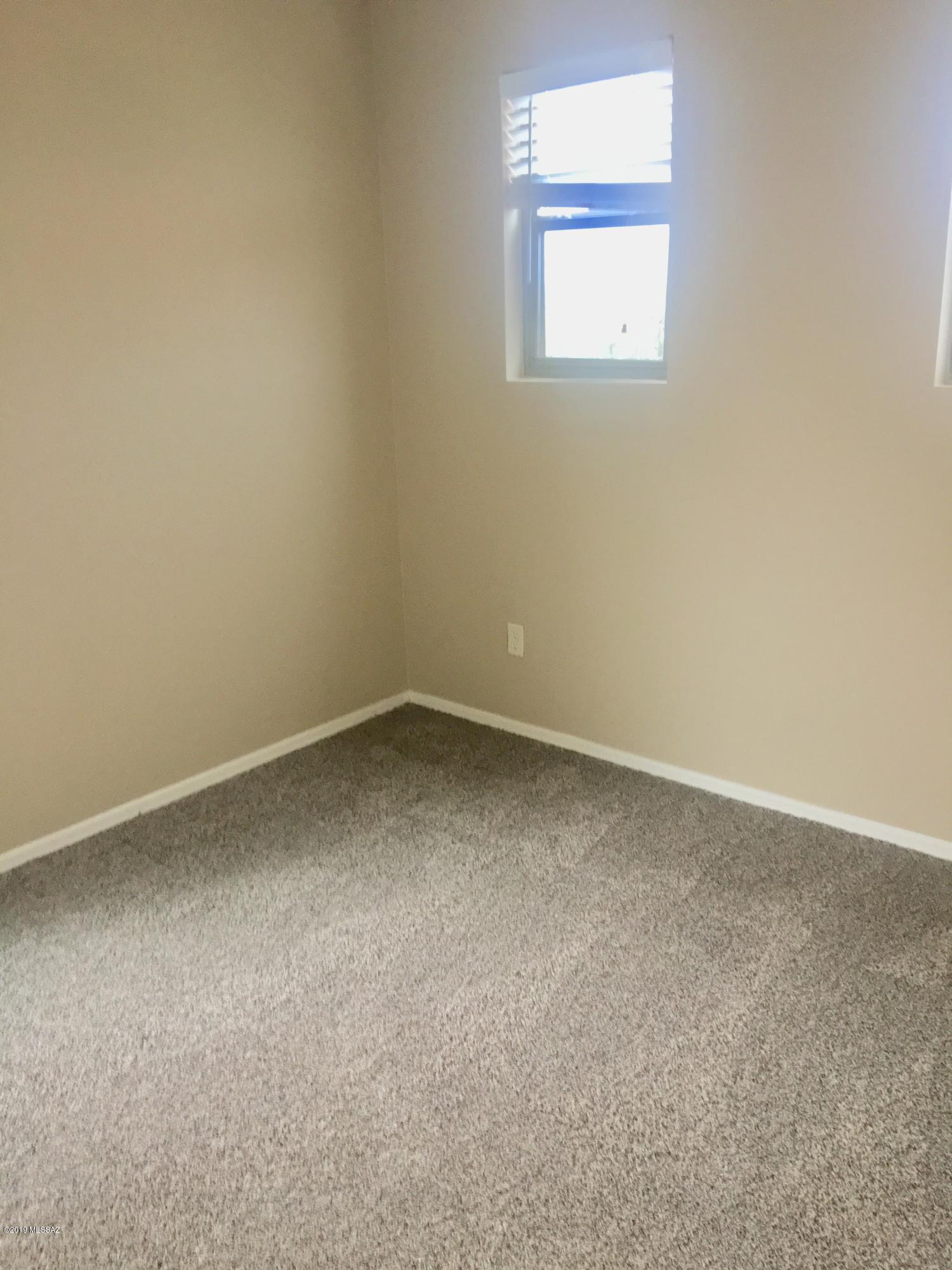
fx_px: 1063
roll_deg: +2.5
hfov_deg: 48.2
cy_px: 635
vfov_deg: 61.7
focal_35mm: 29
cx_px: 476
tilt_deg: -16.2
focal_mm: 4.15
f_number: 2.2
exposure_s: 1/16
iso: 125
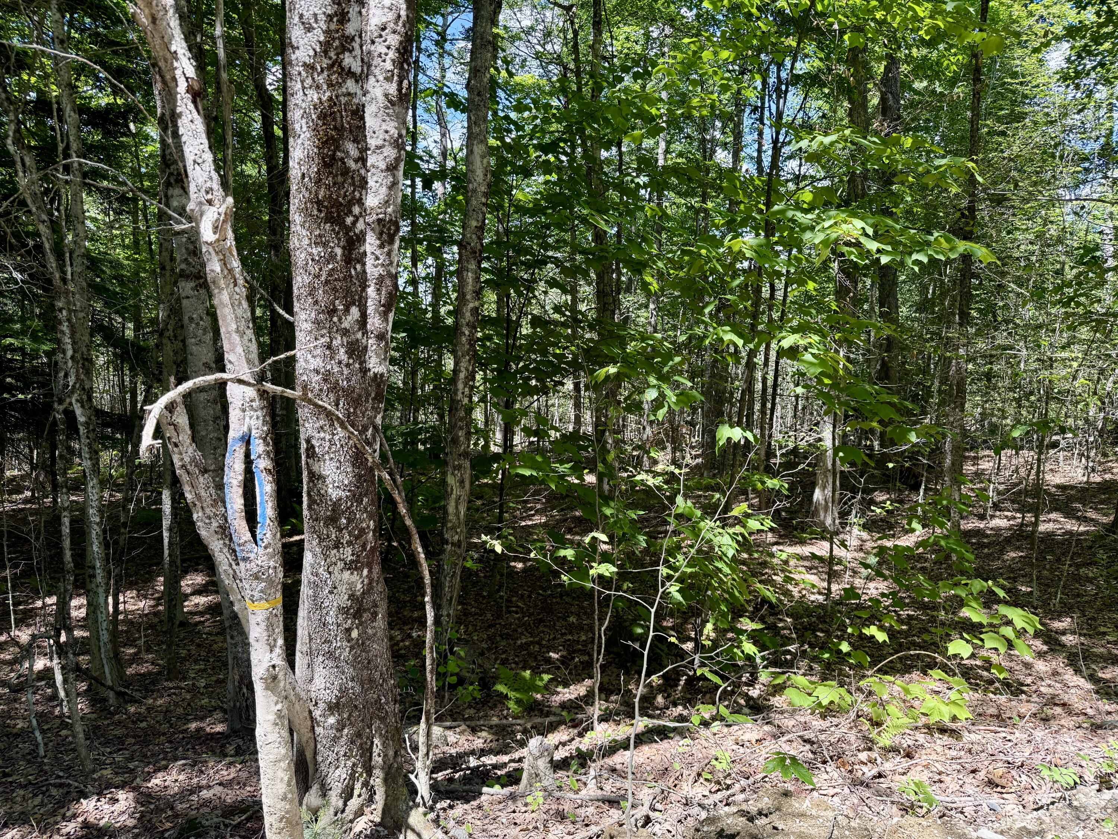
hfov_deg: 71.6
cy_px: 420
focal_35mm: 24
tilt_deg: -5.6
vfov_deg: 56.8
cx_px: 559
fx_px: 775
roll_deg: -1.6
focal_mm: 6.76
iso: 100
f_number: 1.78
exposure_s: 1/607
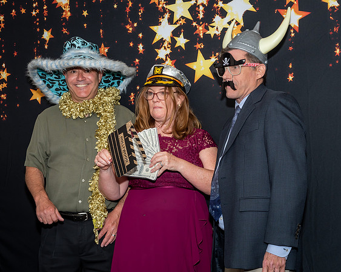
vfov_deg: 22.5
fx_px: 686
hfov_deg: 27.9
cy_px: 140
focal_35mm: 68
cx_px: 157
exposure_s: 1/250
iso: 400
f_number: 5.6
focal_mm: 38
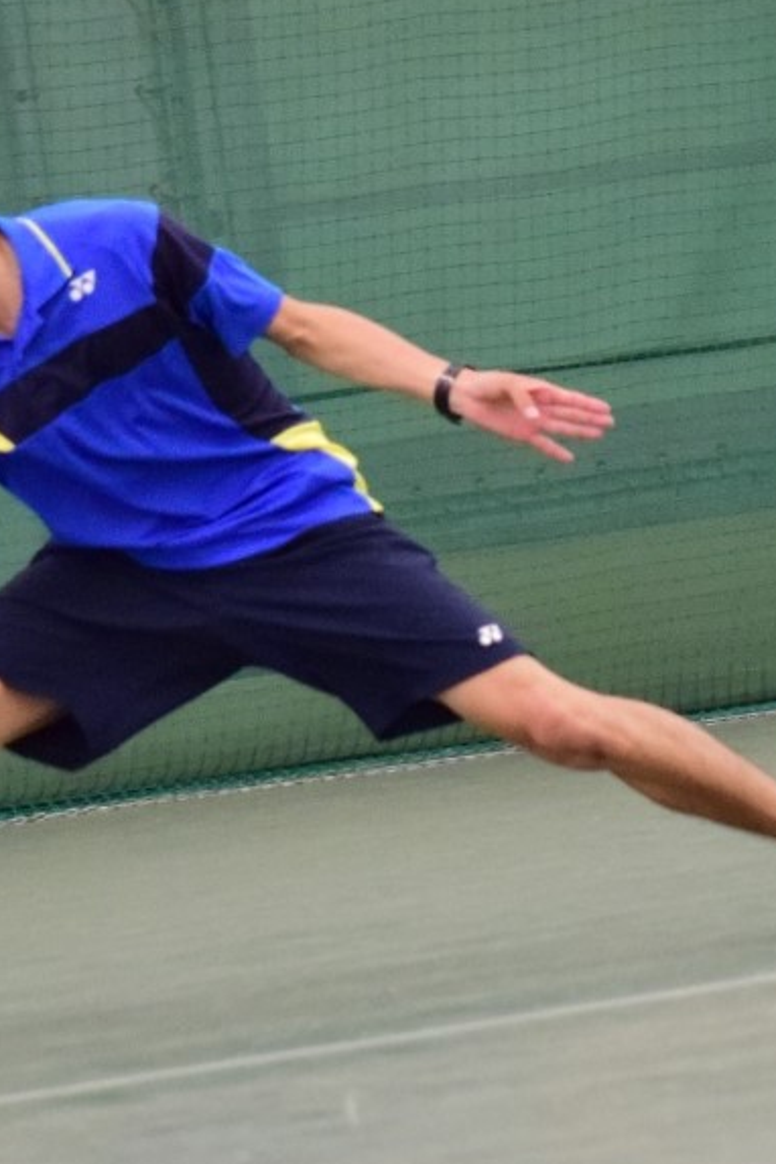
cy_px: 589
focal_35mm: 242
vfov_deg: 8.5
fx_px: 7824
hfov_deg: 5.7
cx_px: 134
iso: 2000
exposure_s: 1/640
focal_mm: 102
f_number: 4.8
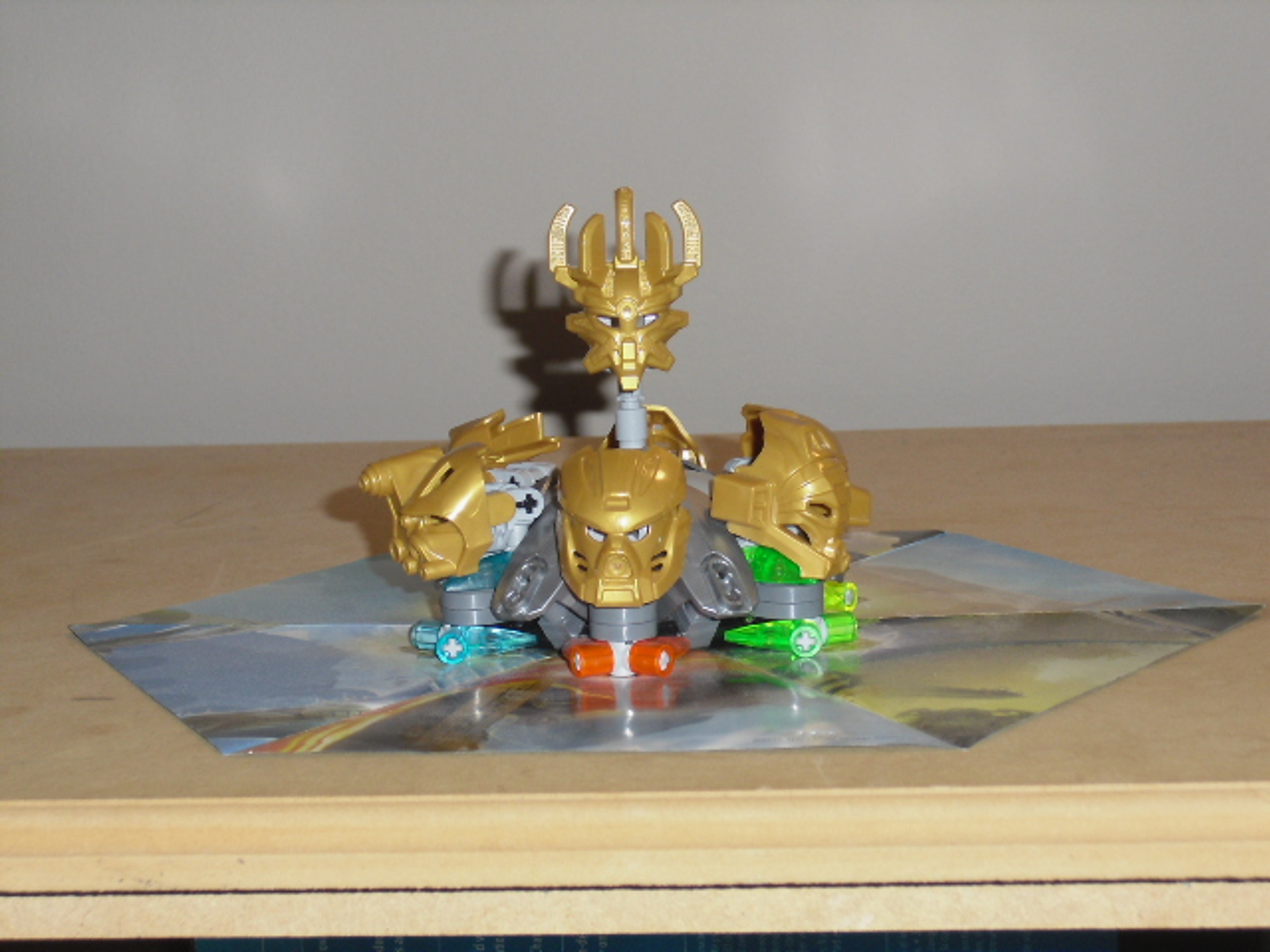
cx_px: 635
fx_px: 2678
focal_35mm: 73
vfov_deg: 20.2
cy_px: 476
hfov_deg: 26.7
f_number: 4.6
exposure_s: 1/60
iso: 200
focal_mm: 13.1
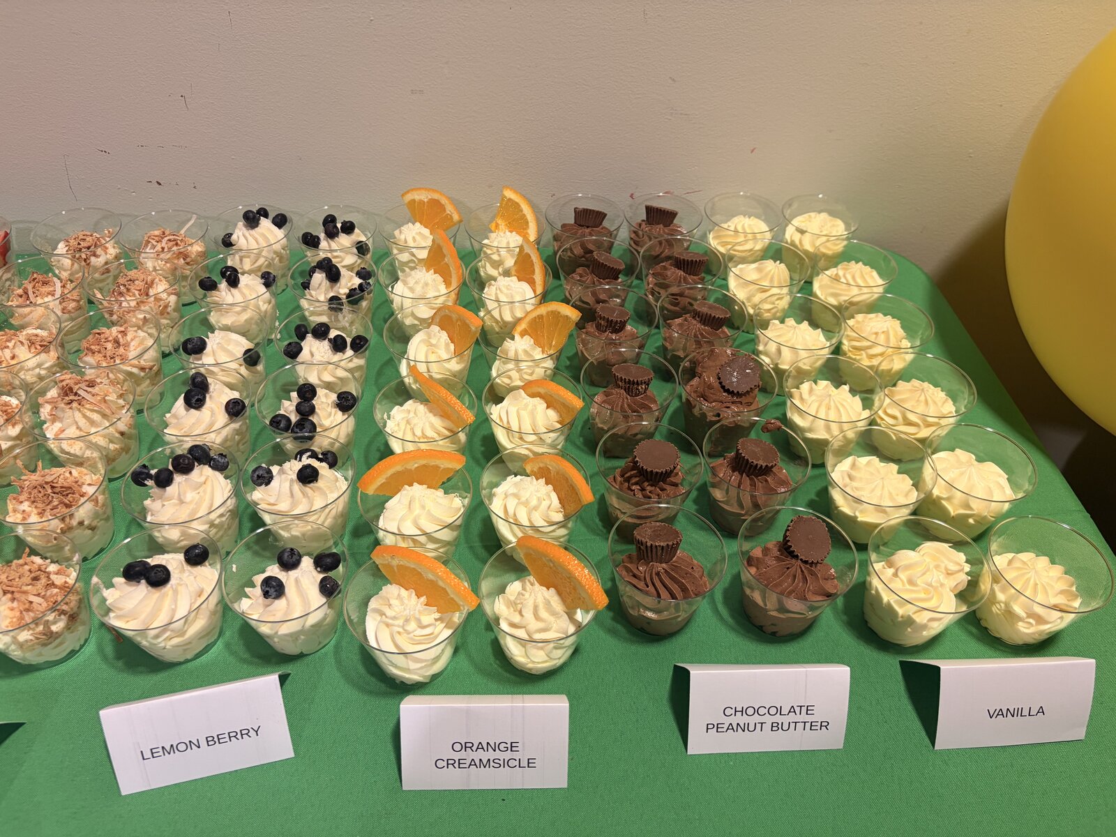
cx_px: 558
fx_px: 838
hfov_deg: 67.3
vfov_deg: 53.1
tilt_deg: -45.3
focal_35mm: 26
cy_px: 418
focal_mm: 5.96
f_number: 1.6
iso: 125
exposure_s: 1/60
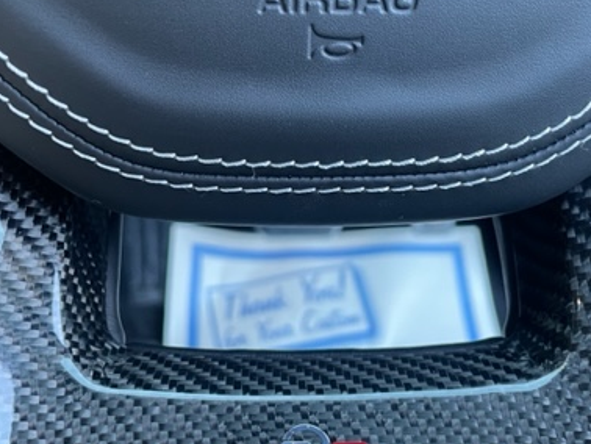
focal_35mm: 44
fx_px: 752
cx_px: 291
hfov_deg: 42.9
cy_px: 267
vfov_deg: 32.8
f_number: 1.6
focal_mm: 4.2
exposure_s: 1/40
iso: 160
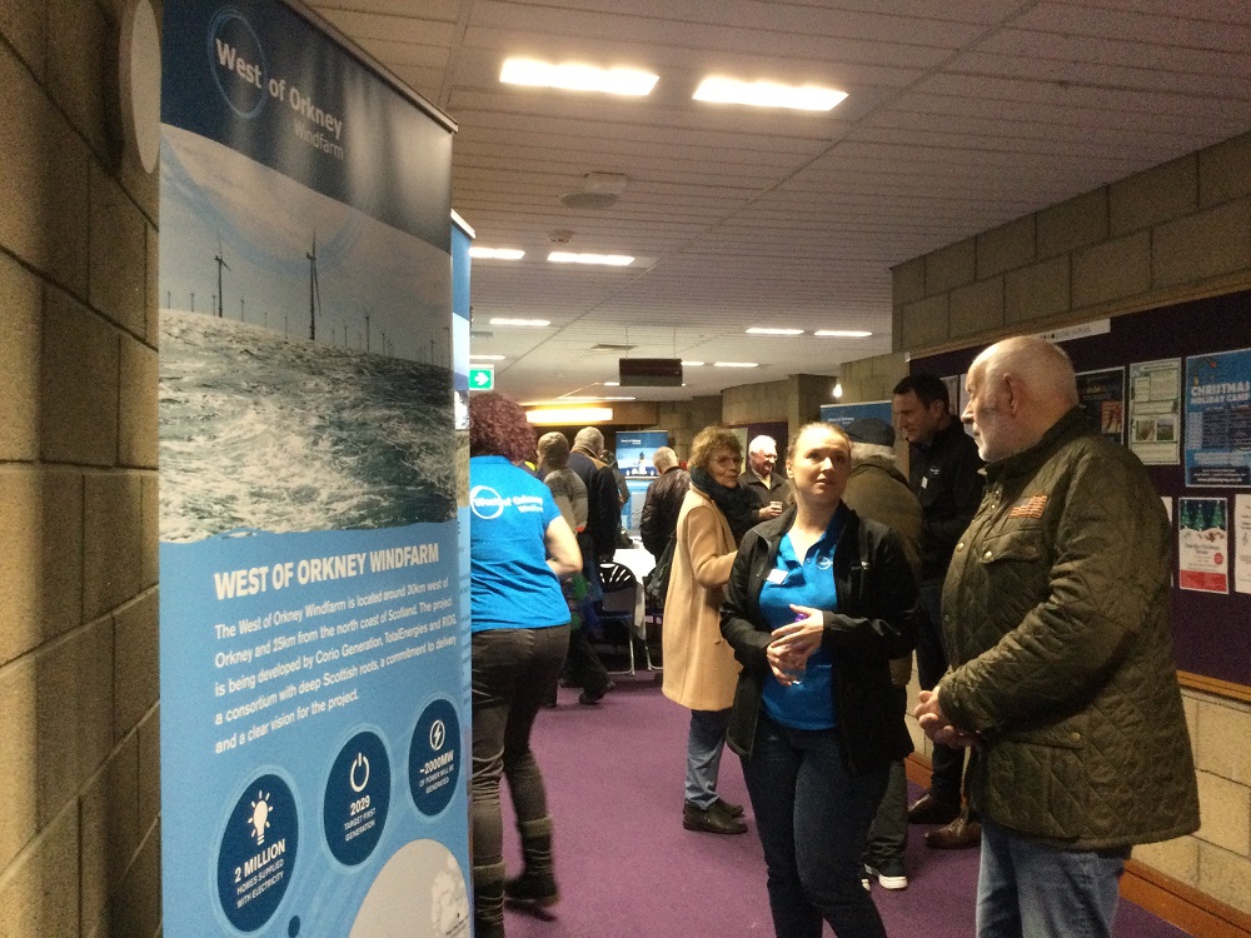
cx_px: 626
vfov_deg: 45.4
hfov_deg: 58.4
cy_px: 469
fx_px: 1120
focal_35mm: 31
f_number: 2.4
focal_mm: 3.3
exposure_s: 1/25
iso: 200
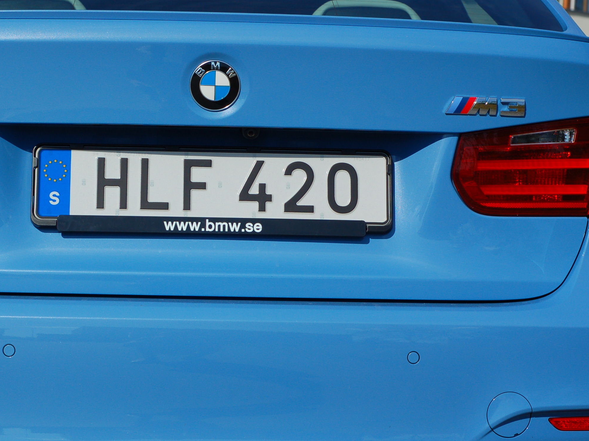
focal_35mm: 109
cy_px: 280
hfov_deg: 18.0
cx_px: 211
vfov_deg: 13.6
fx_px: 1855
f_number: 8
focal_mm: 50
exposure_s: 1/640
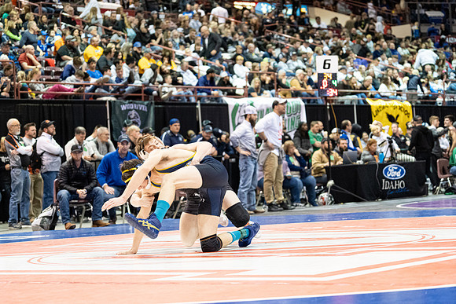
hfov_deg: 20.8
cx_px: 228
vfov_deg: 14.0
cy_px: 152
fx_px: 1242
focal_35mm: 98
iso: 10000
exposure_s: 1/500
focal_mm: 98
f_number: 4
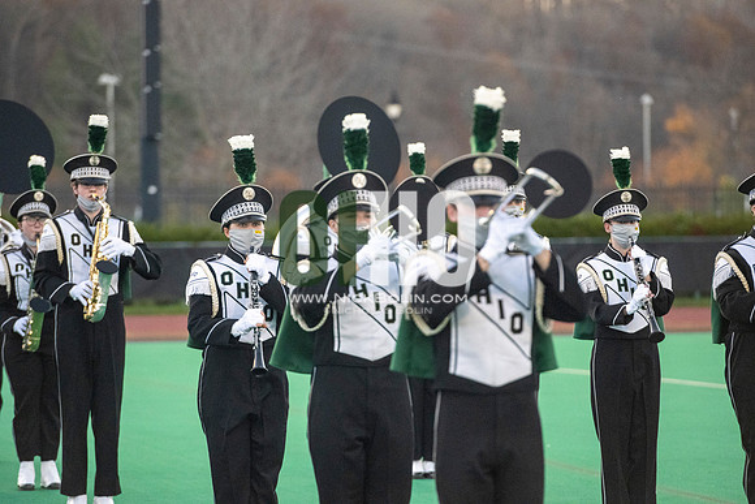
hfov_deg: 10.3
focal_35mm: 200
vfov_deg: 6.9
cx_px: 378
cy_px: 252
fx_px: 4195
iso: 5000
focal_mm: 200
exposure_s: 1/5000
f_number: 4.5
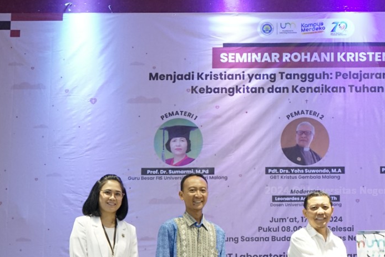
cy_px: 190
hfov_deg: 20.3
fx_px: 1048
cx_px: 359
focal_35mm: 98
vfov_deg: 13.9
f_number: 5.6
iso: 3200
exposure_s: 1/80
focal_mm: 42
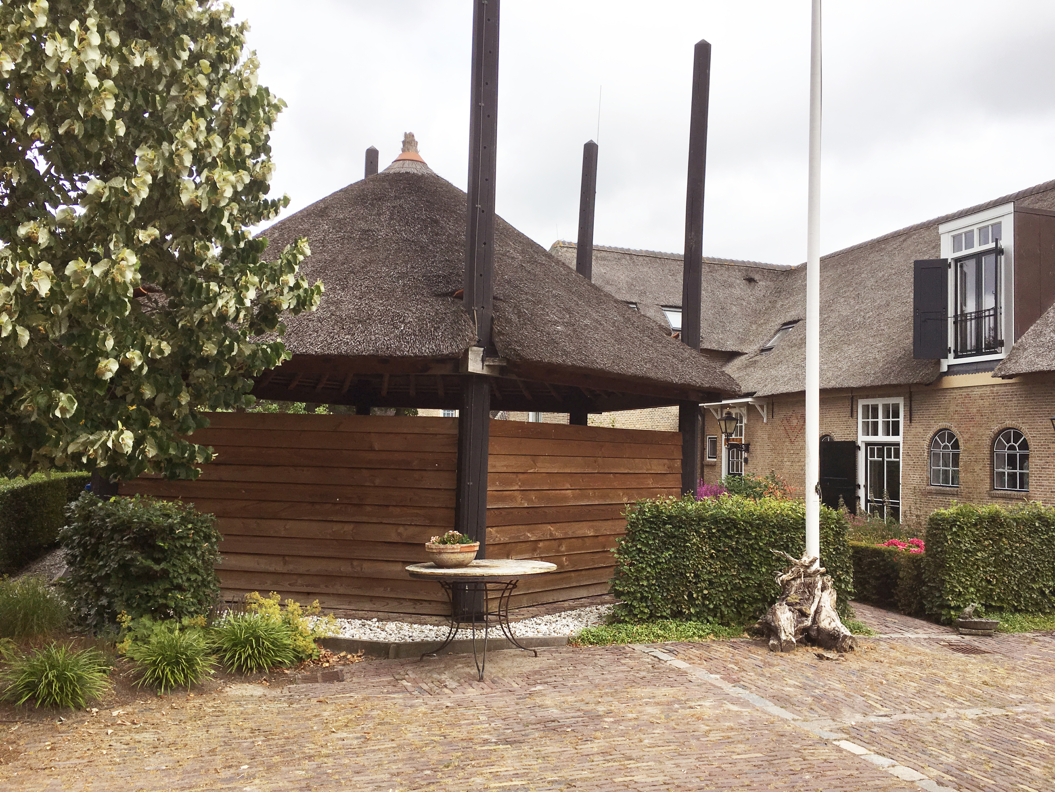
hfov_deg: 61.7
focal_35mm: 29
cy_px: 396
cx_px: 528
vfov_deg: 48.2
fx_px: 884
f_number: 2.2
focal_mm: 4.15
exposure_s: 1/1115
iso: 25
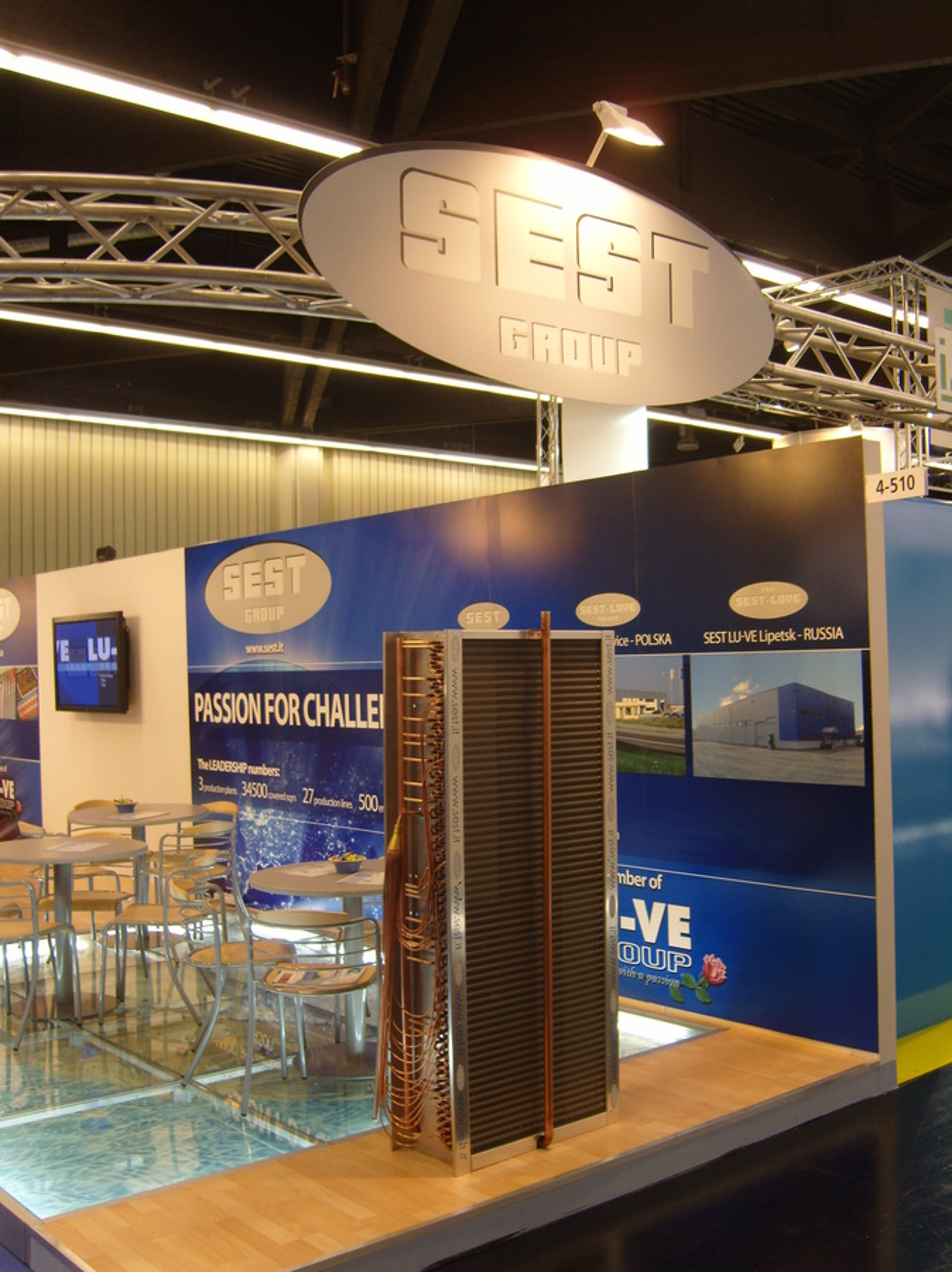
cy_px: 636
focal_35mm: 35
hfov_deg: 40.7
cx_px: 476
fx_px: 1285
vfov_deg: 52.7
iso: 85
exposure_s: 1/30
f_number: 2.8
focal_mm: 7.4
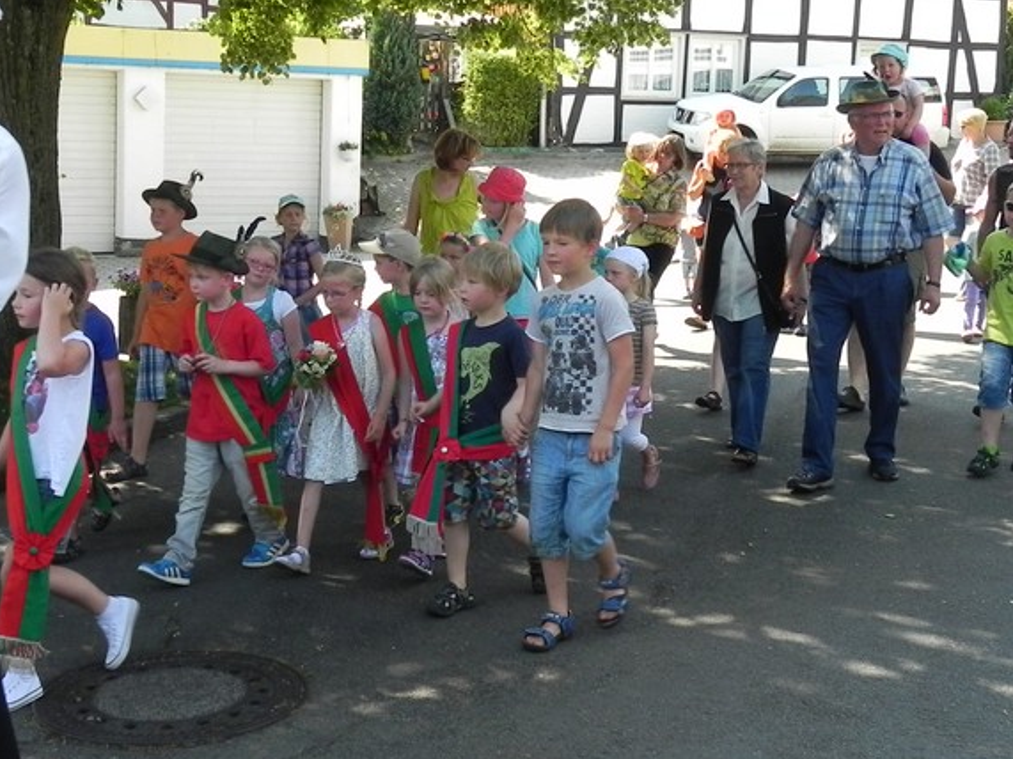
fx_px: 1521
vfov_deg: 27.9
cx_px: 362
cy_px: 282
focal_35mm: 52
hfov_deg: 36.5
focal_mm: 5.2
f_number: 5
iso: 160
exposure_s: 1/140
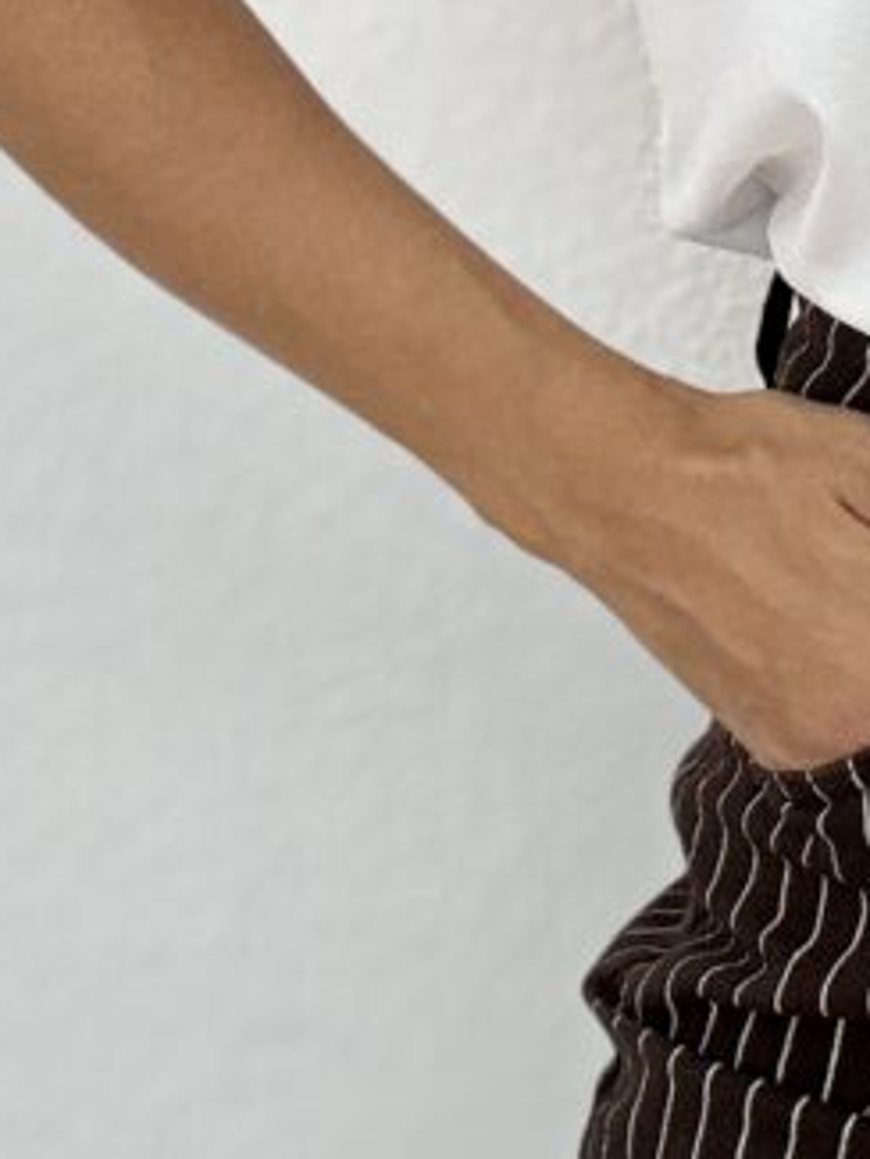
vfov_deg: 19.2
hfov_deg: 14.3
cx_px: 1129
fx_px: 3315
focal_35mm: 99
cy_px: -37
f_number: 1.9
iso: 40
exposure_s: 1/100
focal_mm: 2.69
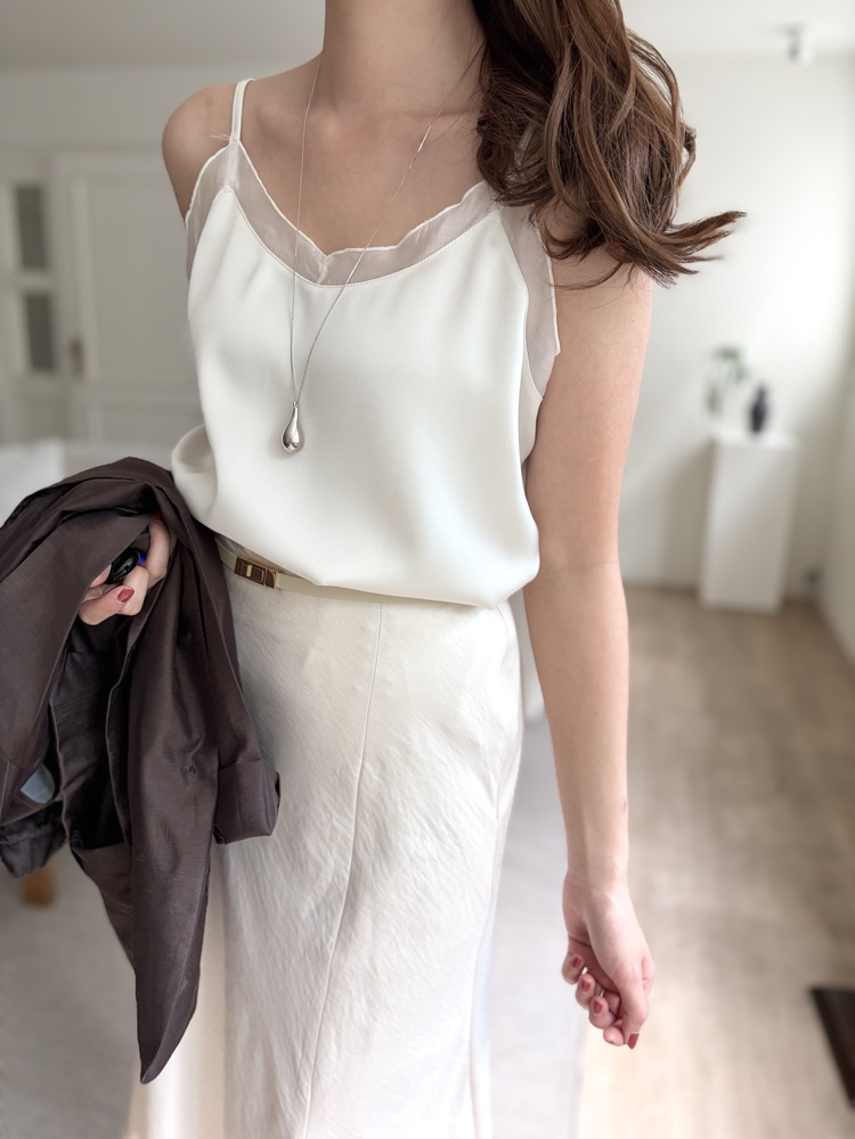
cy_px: 570
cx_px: 428
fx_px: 856
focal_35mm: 26
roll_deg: -2.8
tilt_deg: -15.6
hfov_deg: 53.1
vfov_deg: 67.3
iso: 80
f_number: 1.6
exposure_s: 1/122
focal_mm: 5.96
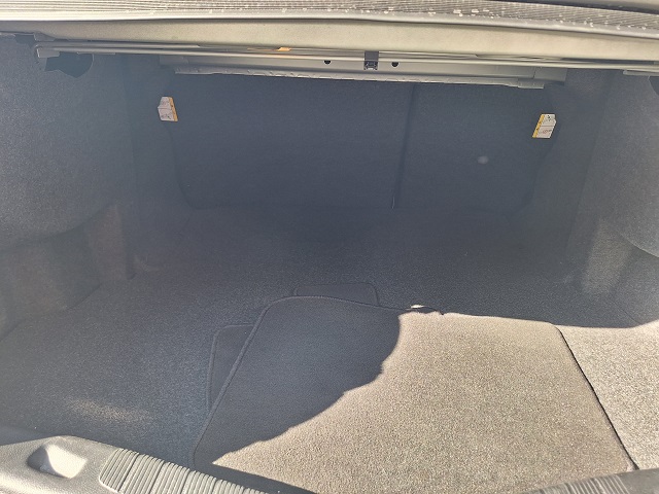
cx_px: 330
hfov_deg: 73.9
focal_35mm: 23
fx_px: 438
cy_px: 247
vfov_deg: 58.9
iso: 64
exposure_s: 1/120
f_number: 1.8
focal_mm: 5.54
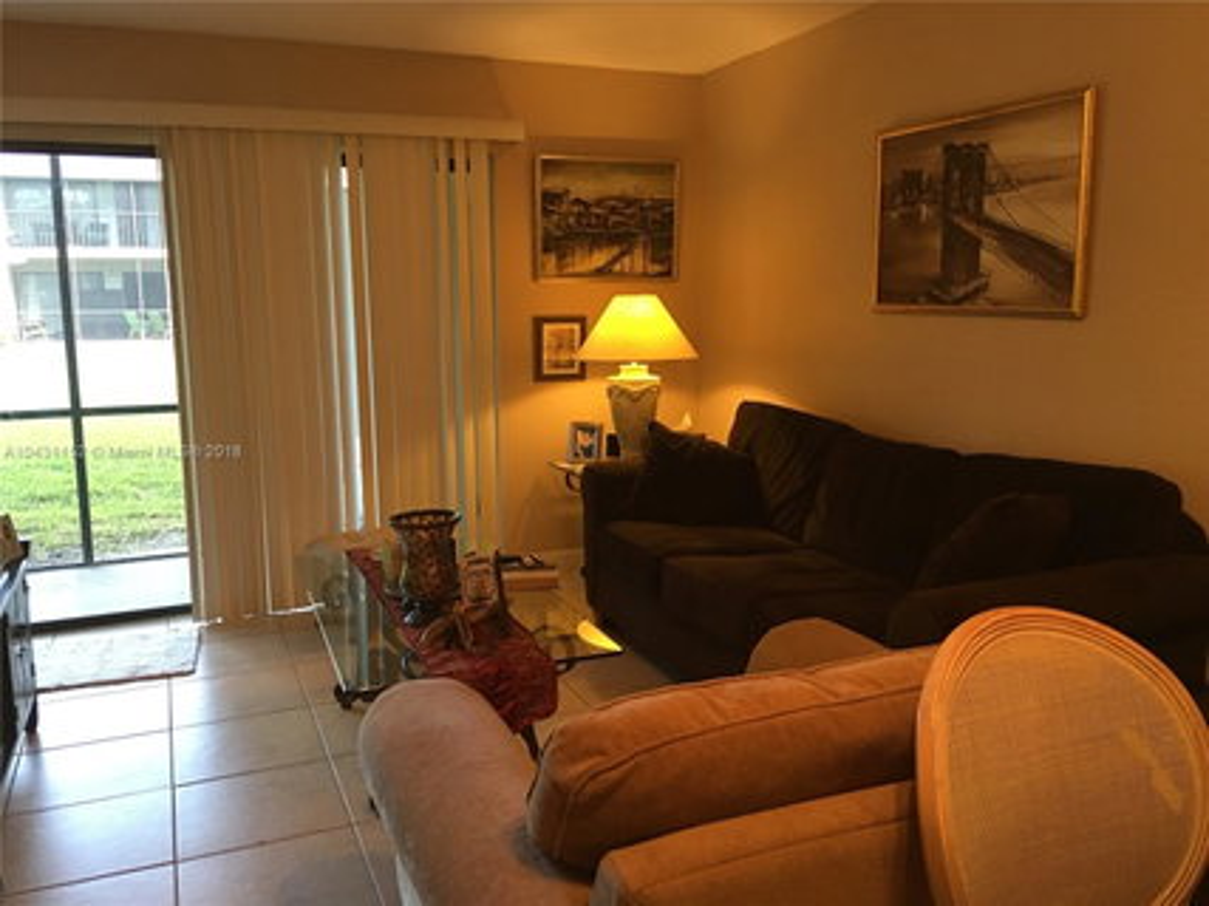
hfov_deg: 61.7
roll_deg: +1.5
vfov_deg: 48.2
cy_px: 453
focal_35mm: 29
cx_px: 604
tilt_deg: -7.6
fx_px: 1013
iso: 80
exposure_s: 1/15
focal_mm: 4.15
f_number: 2.2
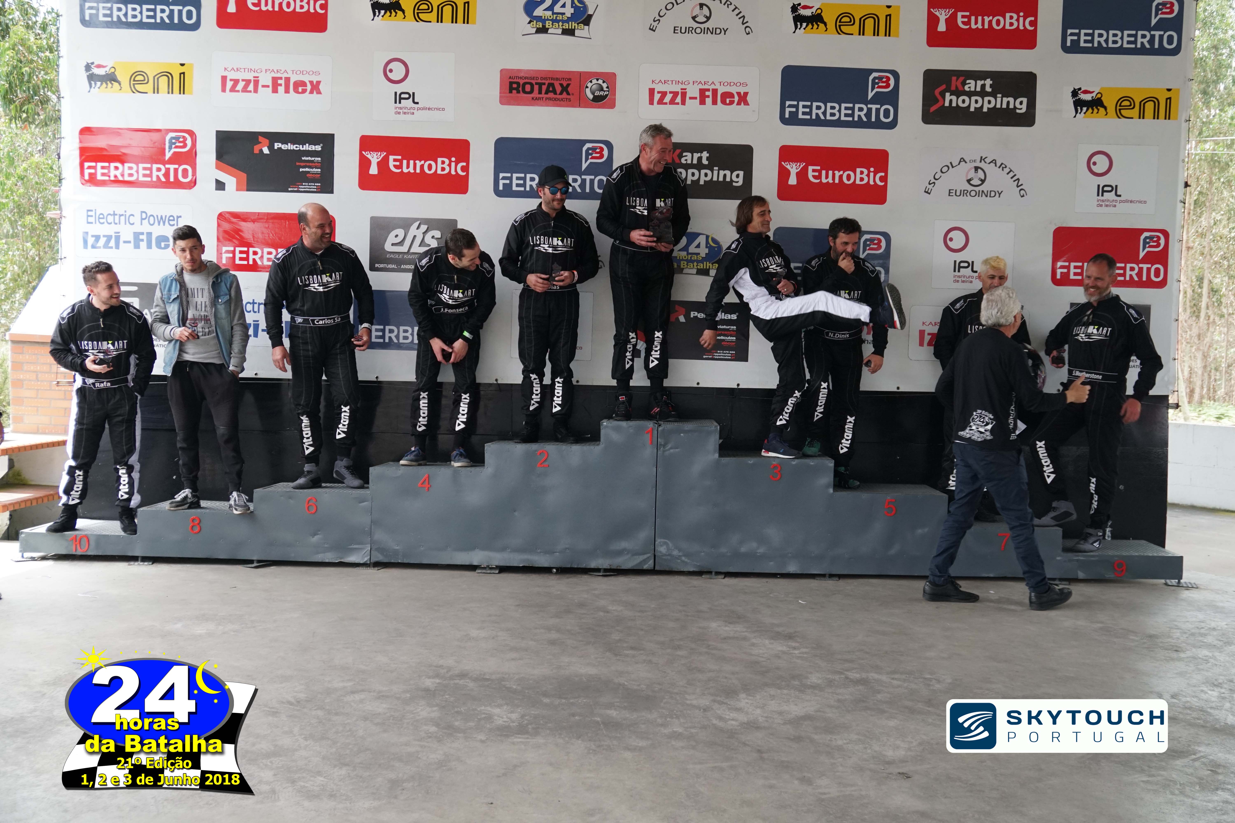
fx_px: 1235
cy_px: 412
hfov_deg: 53.1
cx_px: 618
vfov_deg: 36.9
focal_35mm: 36
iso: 800
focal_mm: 24
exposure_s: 1/160
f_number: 4
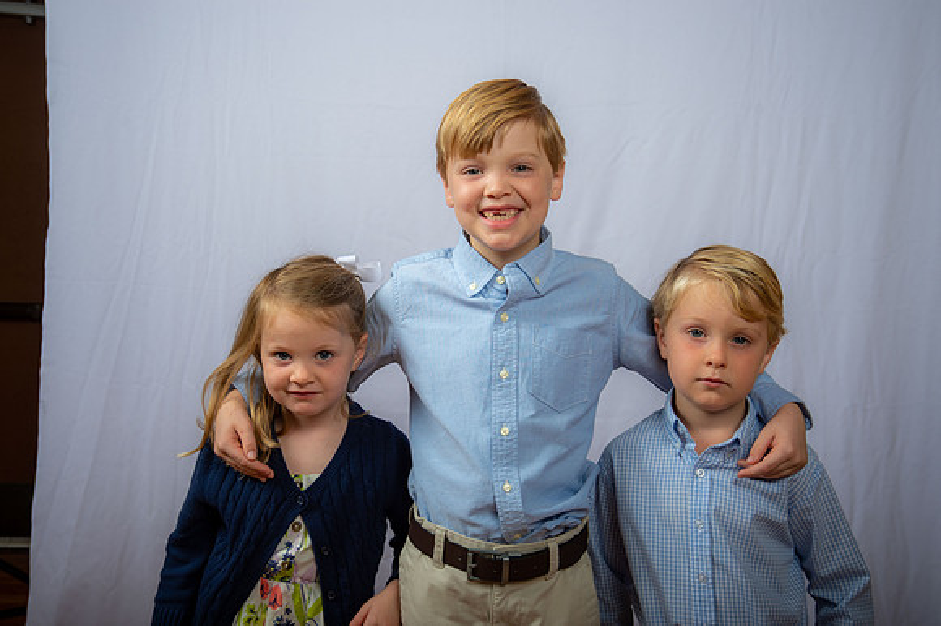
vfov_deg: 29.8
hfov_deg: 43.6
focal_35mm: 45
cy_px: 313
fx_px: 1176
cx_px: 470
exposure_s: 1/200
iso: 250
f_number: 6.3
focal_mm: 45
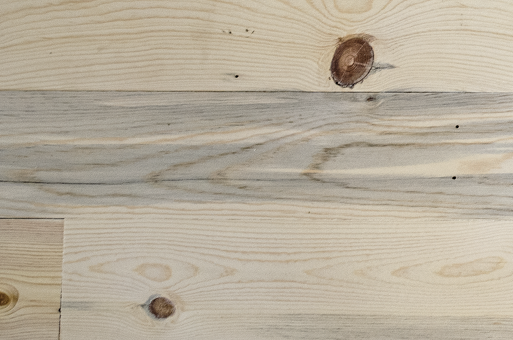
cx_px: 609
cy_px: 43
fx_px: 1550
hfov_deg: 17.9
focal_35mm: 109
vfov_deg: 12.4
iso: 560
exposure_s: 1/60
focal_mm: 30
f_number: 4.5
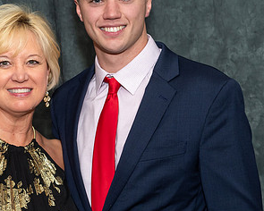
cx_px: -10
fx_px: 992
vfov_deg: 12.1
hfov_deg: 14.9
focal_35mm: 127
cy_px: 126
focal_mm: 35
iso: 400
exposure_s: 1/250
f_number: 6.3
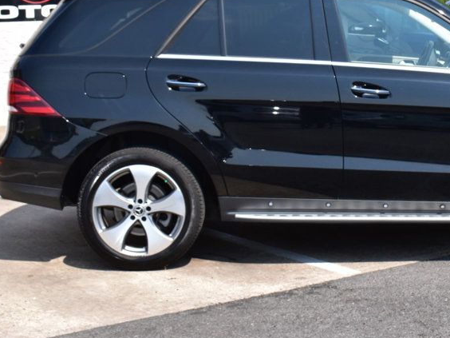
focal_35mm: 89
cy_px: 97
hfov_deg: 21.7
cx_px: 366
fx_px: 1157
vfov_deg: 16.5
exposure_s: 1/400
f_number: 11
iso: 400
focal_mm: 34
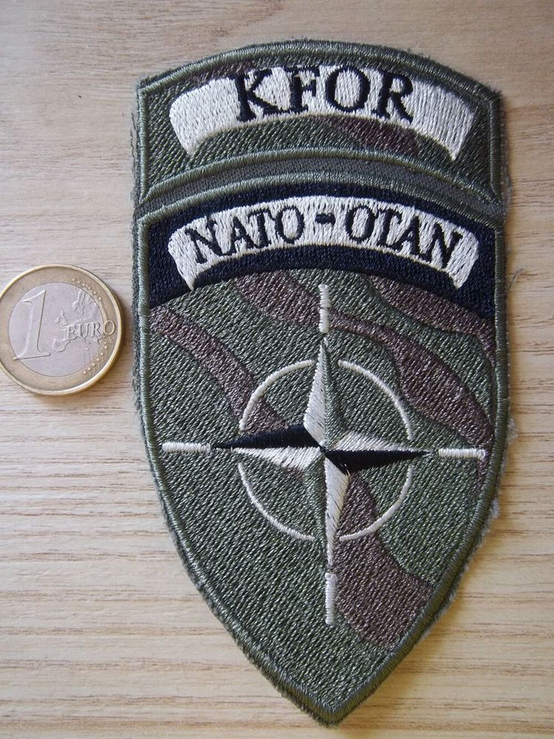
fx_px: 597
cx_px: 277
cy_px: 370
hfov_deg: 49.8
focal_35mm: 28
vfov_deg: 63.4
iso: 137
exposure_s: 1/30
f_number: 3.5
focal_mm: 5.05
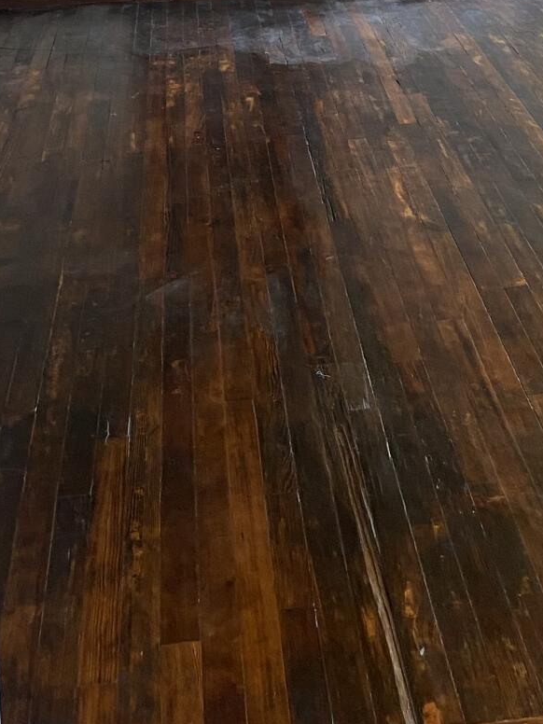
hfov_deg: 21.6
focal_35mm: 67
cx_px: 443
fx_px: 1401
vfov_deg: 25.9
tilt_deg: -7.3
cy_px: -147
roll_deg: +0.6
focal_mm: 4.25
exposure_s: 1/64
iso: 125
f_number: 1.8
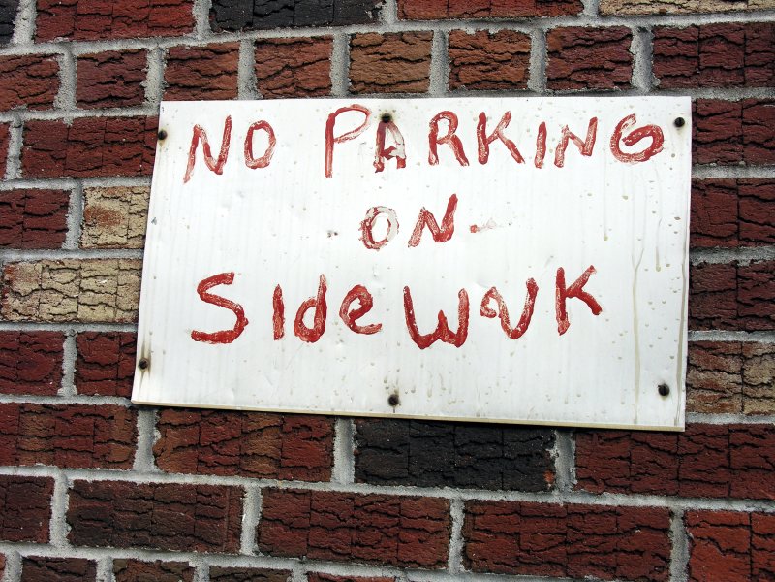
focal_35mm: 50
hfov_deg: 38.2
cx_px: 388
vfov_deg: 29.1
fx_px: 1119
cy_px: 291
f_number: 7
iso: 50
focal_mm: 12.7
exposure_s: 1/63.5
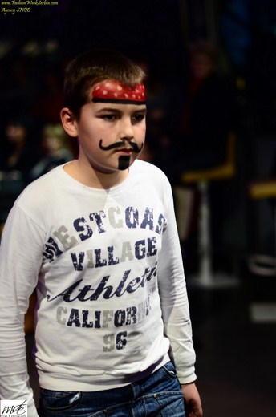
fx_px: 867
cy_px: 208
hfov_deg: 18.1
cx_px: 138
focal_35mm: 75
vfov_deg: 27.1
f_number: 1.4
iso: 320
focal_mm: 50
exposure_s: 1/160
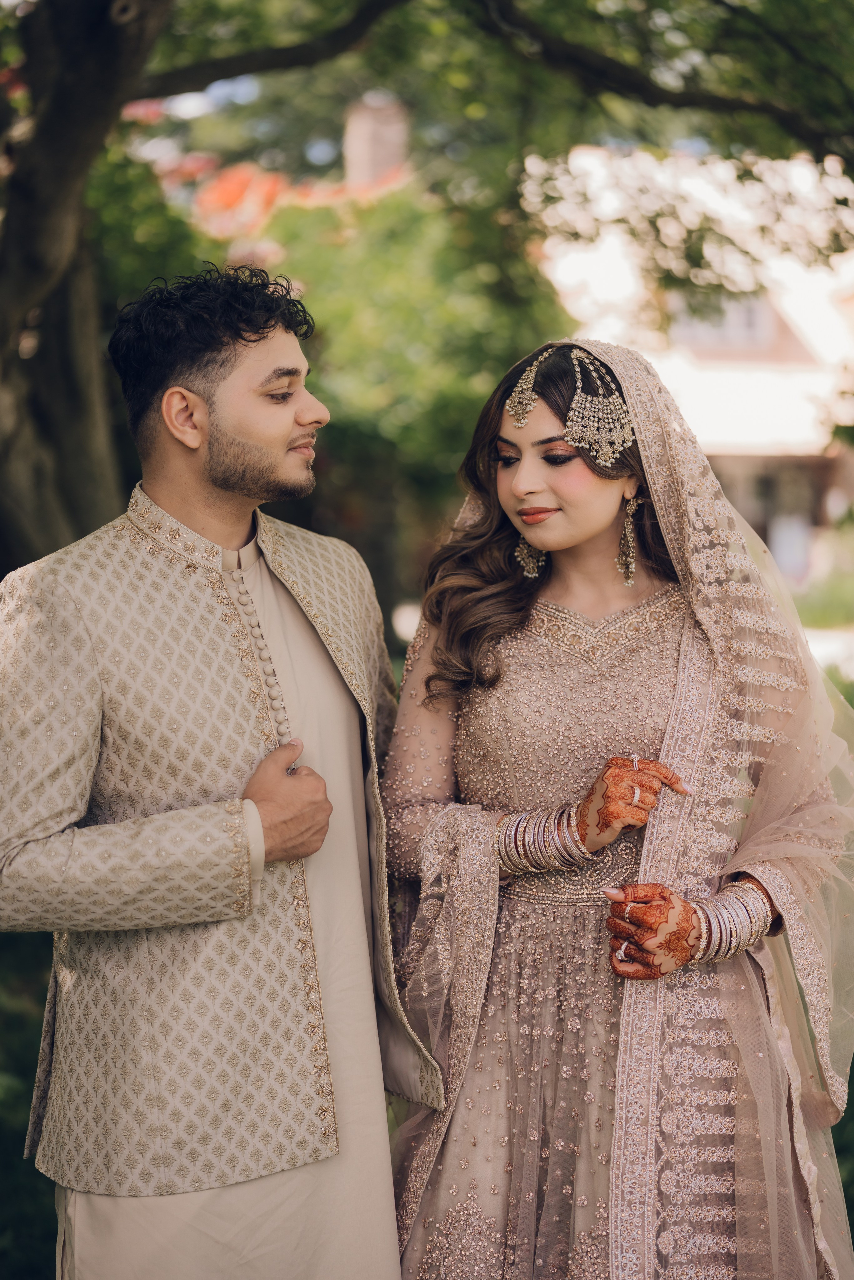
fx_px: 1779
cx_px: 427
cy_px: 640
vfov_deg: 39.6
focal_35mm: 50
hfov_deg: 27.0
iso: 200
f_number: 1.4
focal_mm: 50
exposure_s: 1/2000
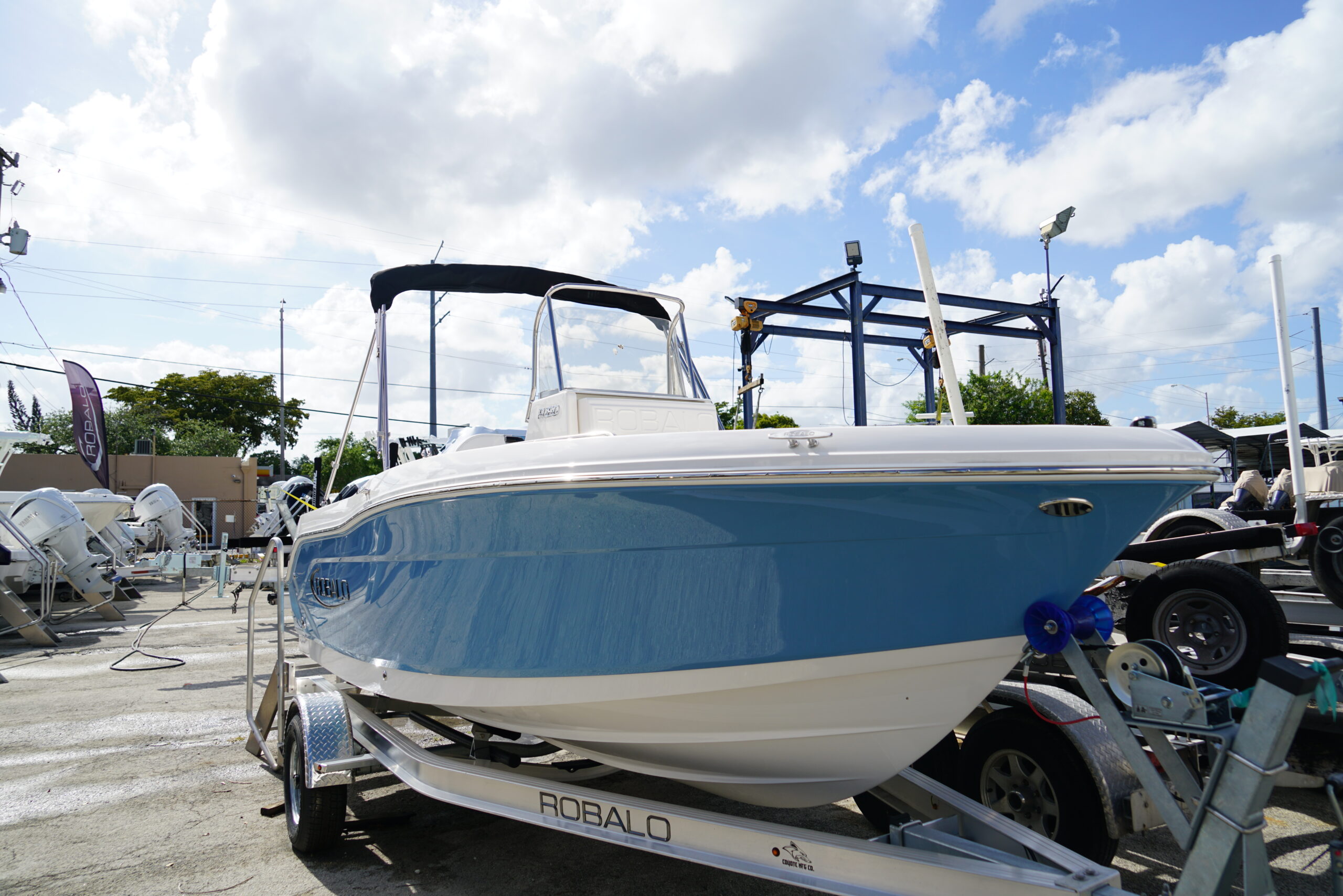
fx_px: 895
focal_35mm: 24
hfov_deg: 73.7
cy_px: 448
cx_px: 672
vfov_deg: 53.2
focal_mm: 24
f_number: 5
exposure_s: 1/800
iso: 100
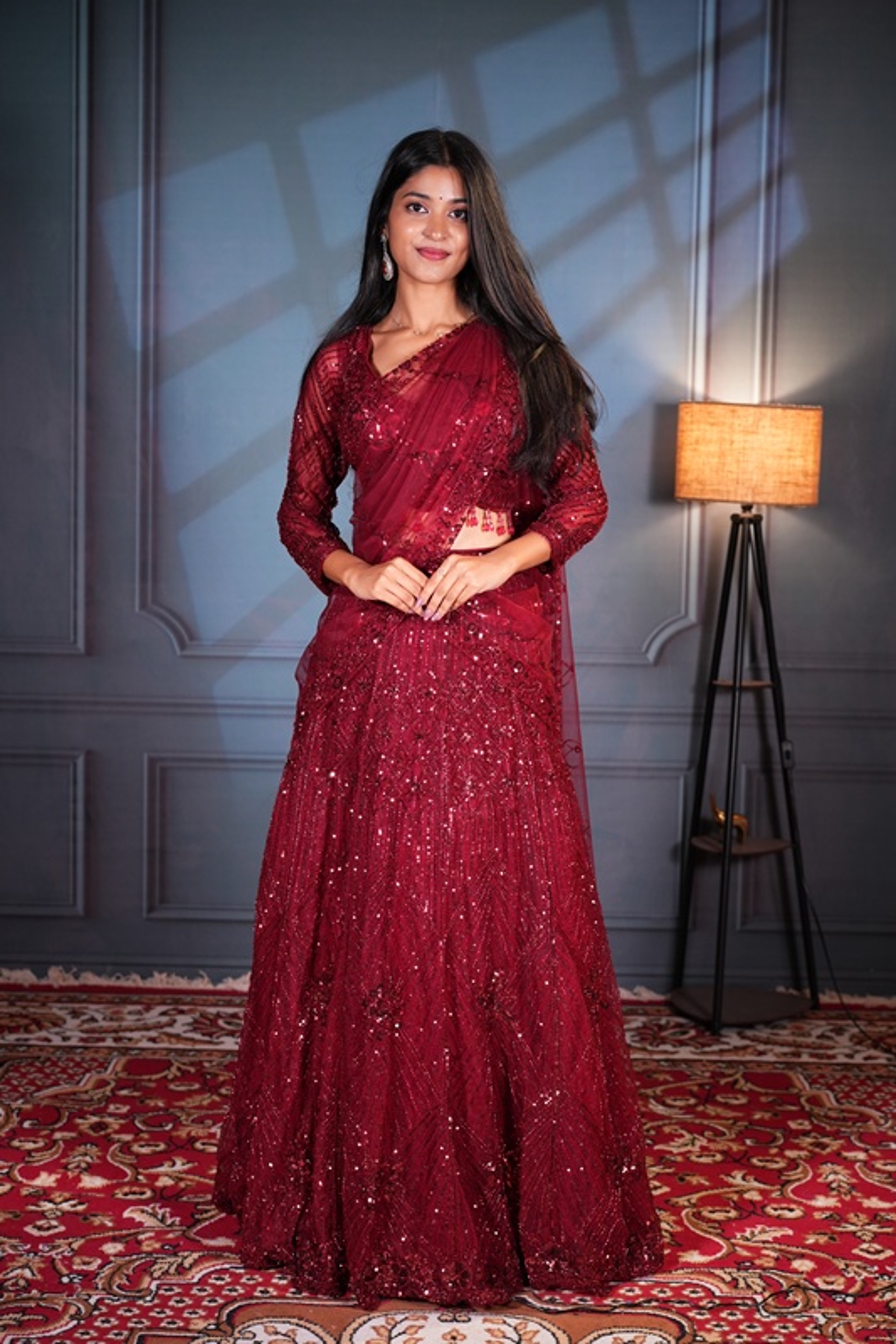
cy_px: 672
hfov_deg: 24.6
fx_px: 2054
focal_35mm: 55
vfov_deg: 36.3
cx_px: 448
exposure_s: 1/100
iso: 800
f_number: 4
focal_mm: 55
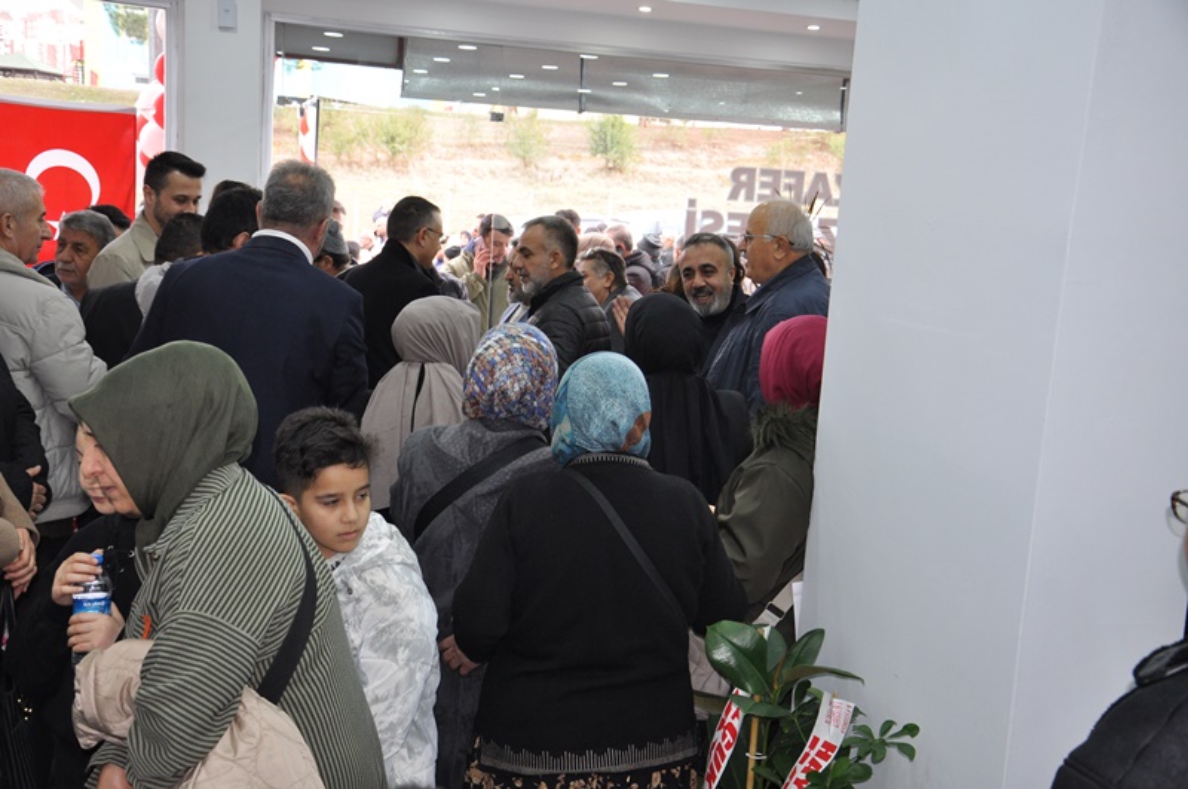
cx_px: 594
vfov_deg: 31.8
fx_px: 1384
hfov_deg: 46.5
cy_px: 394
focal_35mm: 42
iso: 640
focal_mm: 28
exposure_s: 1/80
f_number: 4
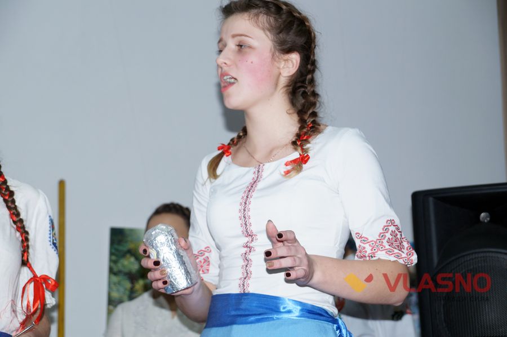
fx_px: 1161
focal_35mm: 82
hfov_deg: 24.6
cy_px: 168
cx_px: 254
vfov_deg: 16.5
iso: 400
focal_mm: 55
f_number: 5.6
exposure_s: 1/60
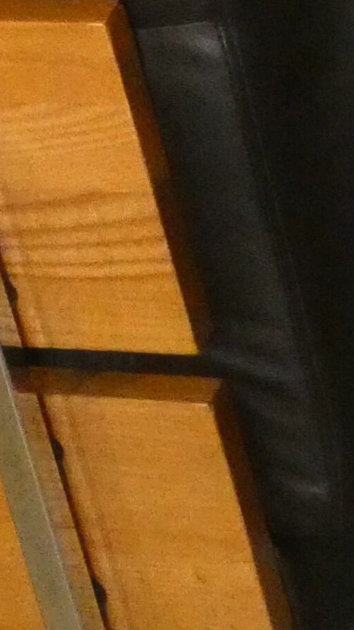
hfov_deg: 4.3
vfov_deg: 7.4
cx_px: -55
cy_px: -534
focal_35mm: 283
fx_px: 4723
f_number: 3.8
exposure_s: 1/80
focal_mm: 8.6
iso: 1600
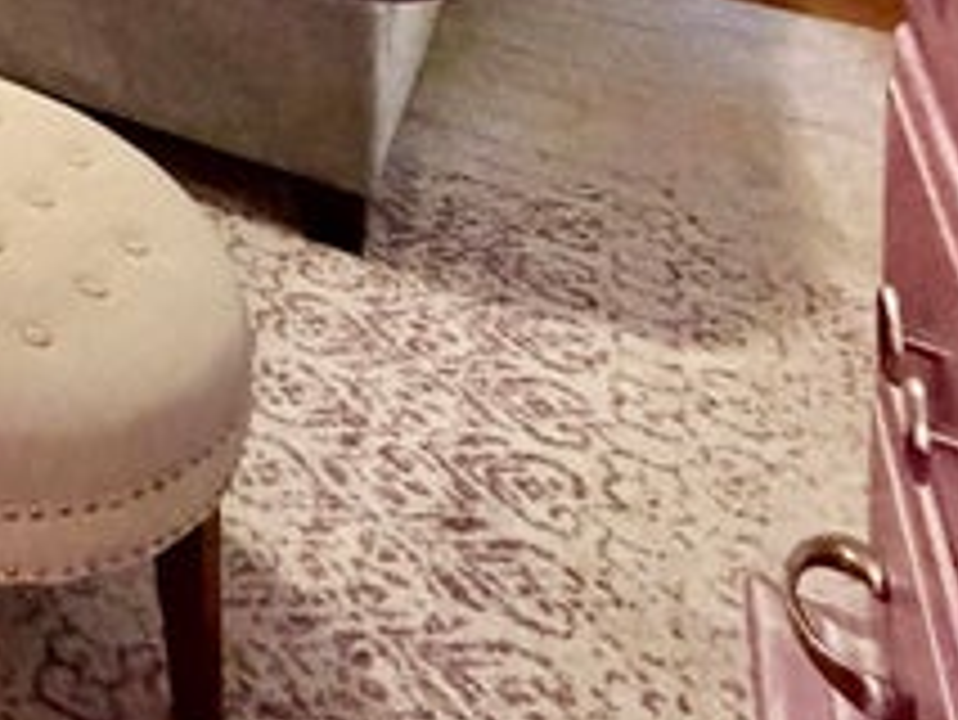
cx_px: -533
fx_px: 1551
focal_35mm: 56
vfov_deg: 18.6
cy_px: -657
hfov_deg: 24.9
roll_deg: +0.4
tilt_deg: -1.0
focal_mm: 2.22
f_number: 2.2
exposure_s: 1/60
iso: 1000
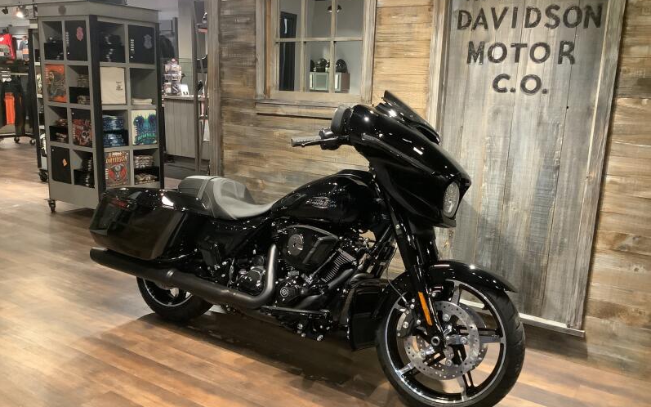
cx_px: 325
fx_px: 585
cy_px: 221
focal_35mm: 33
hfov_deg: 58.1
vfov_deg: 38.3
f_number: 2.4
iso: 400
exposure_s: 1/30
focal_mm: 3.3
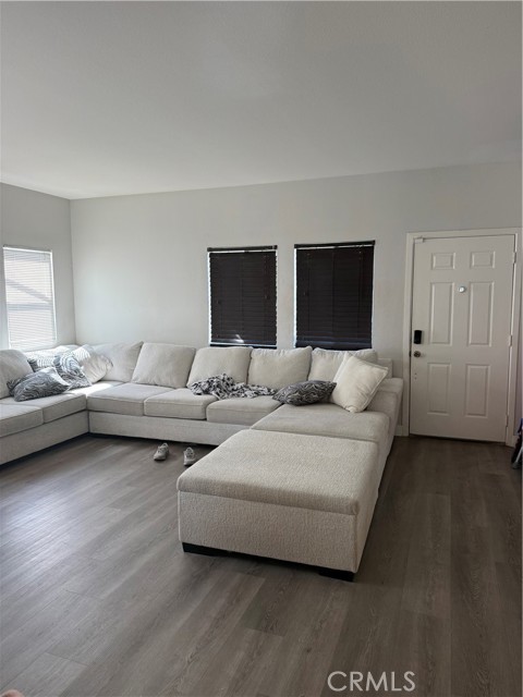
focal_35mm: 24
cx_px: 262
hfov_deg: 56.8
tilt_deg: -6.2
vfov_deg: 71.6
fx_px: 483
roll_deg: -0.2
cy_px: 348
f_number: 1.78
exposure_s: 1/121
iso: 125
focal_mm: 6.76
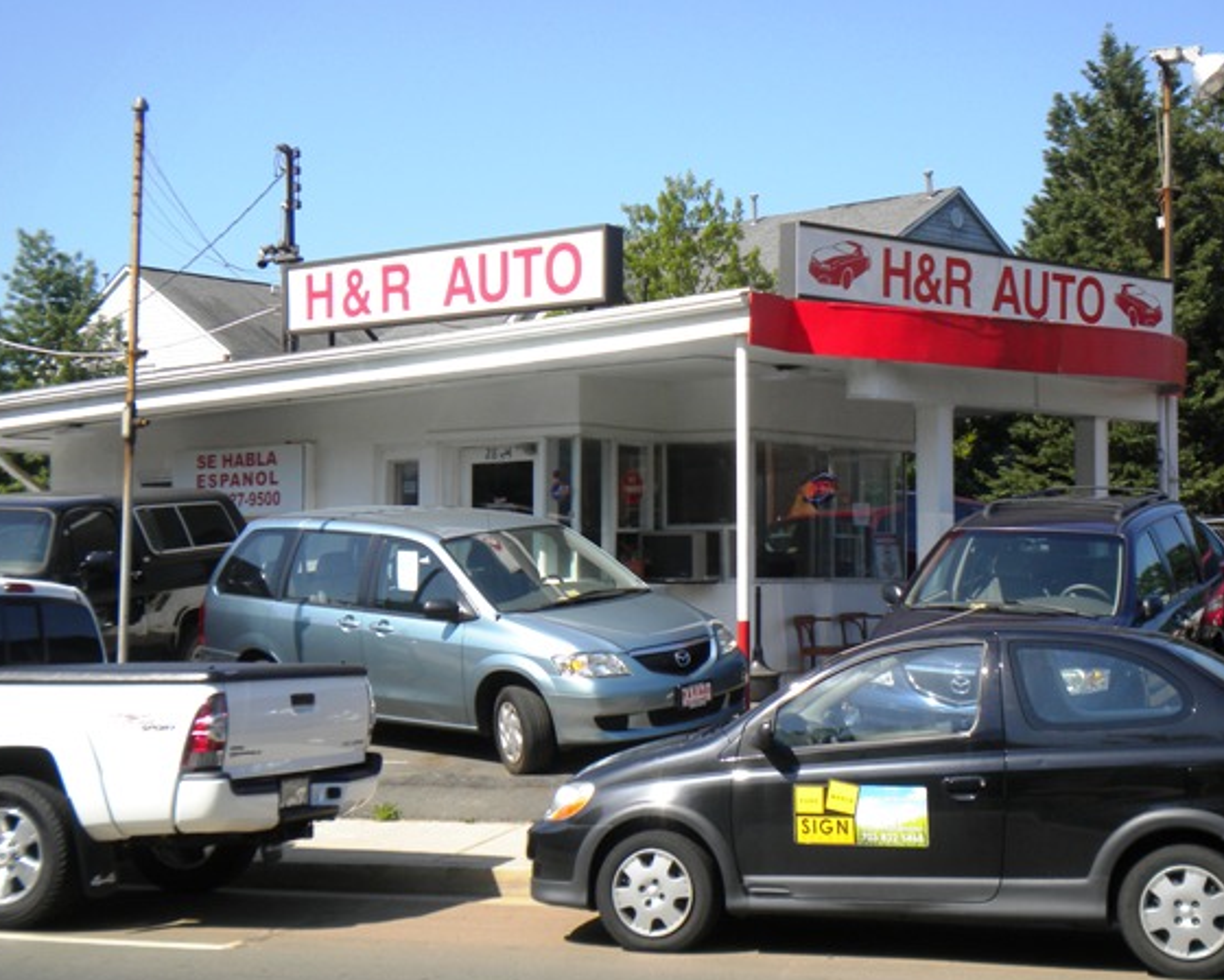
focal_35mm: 58
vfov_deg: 26.2
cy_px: 468
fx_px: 2101
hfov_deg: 32.4
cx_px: 684
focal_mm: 9.3
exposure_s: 1/302
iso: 80
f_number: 5.6
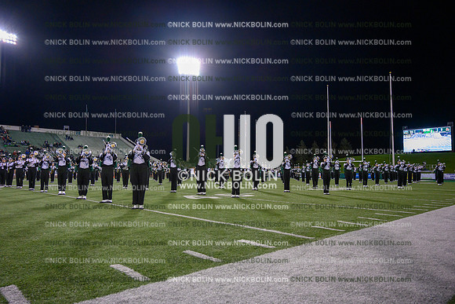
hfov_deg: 68.4
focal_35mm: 26
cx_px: 228
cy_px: 152
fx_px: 335
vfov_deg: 48.8
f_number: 4
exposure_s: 1/800
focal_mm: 26.5
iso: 5000
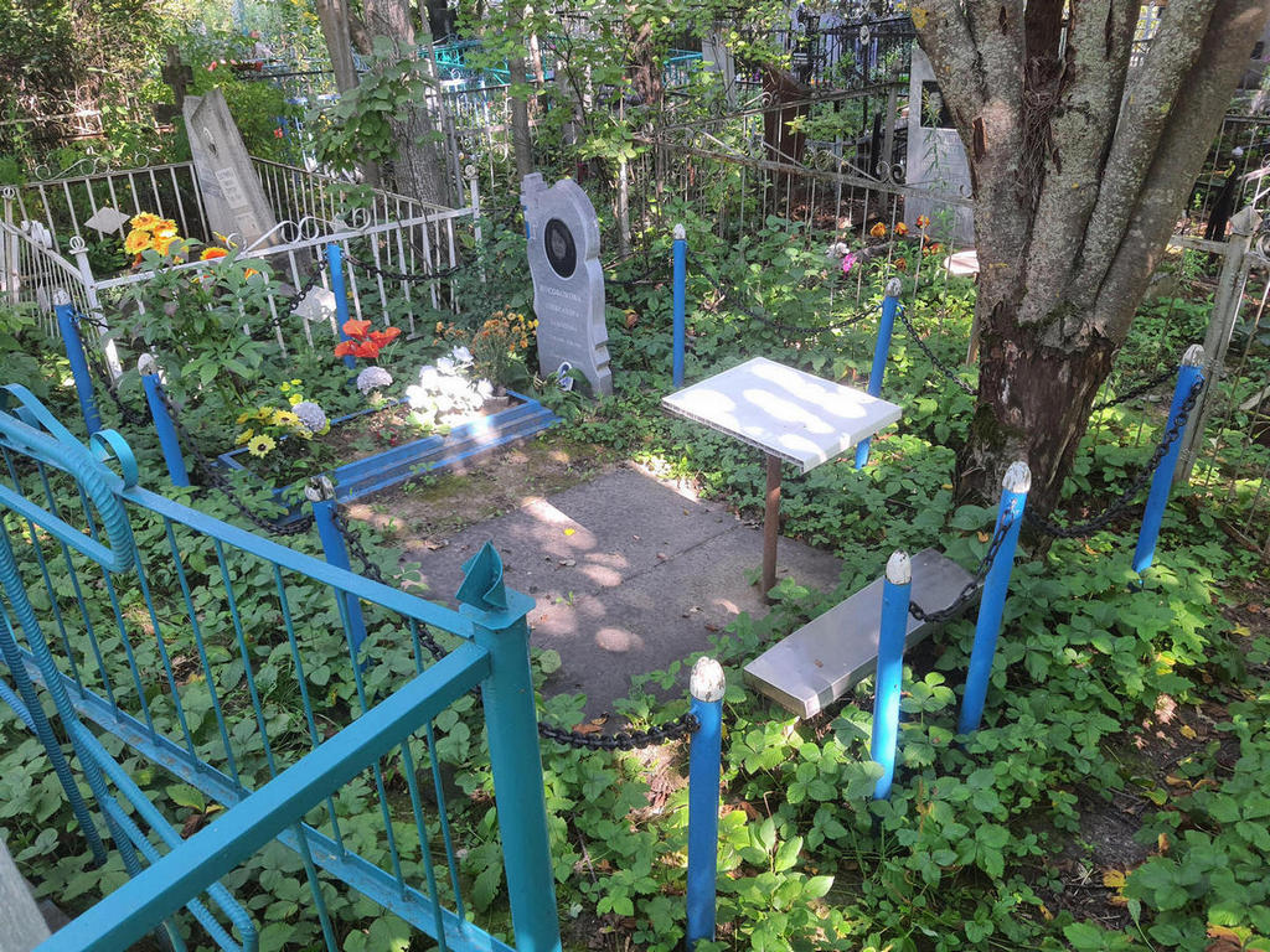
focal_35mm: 26
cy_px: 476
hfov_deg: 67.3
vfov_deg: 53.1
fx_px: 954
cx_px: 635
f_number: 1.7
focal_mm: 4.32
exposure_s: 1/100
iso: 50
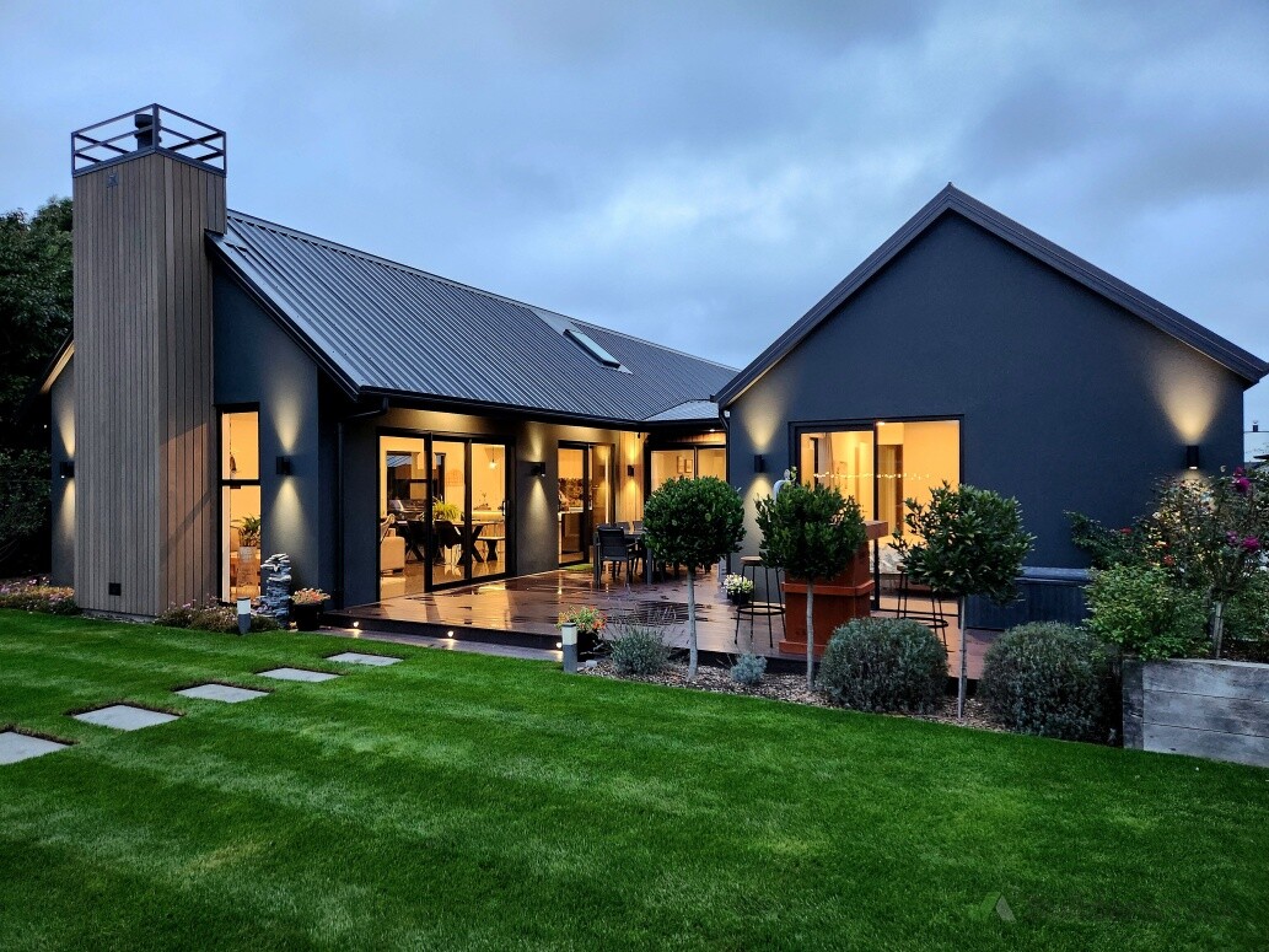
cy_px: 476
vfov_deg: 58.9
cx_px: 634
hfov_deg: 73.9
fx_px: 843
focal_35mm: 23
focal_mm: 5.4
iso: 400
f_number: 1.8
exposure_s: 1/100
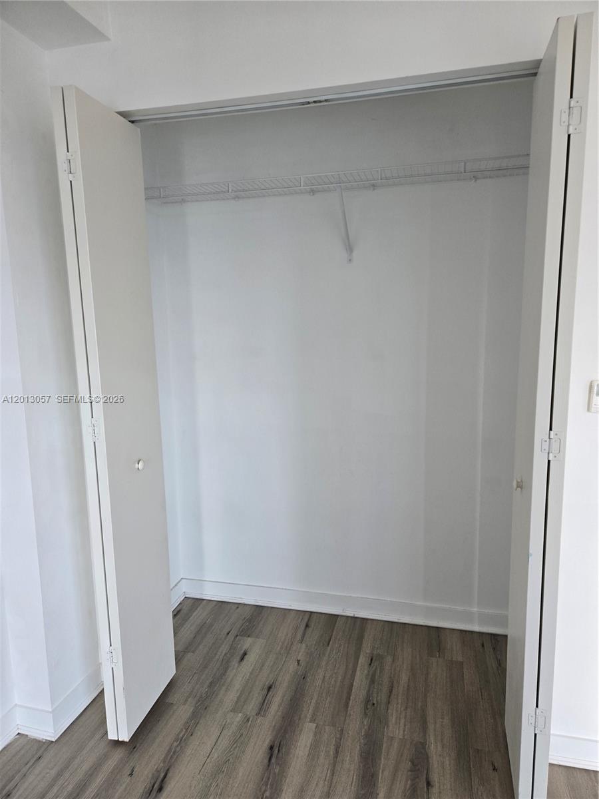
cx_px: 300
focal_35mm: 23
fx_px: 531
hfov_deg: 58.9
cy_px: 400
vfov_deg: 73.9
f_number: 1.8
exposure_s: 1/180
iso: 80
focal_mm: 5.4
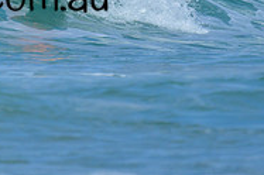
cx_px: -99
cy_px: -23
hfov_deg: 0.6
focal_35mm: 3420
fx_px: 25037
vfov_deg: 0.4
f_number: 6.3
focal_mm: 800
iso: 200
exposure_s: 1/2000
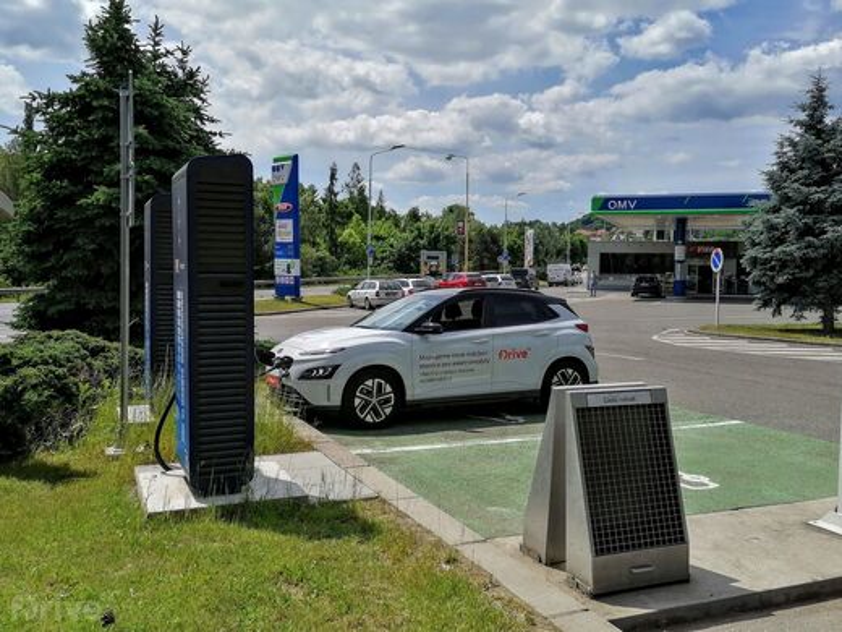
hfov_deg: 54.0
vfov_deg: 41.8
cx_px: 421
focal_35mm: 34
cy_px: 316
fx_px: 827
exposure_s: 1/2242
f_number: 1.8
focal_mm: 5.3
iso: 50
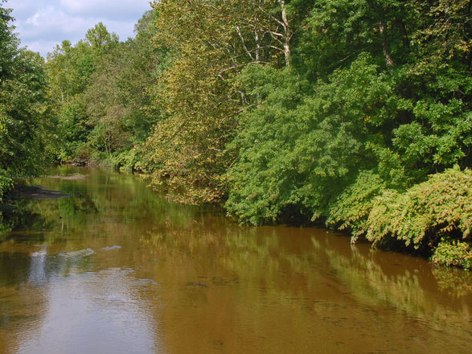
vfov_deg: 23.6
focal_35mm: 62
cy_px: 130
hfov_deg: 31.0
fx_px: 845
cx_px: 168
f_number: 5.6
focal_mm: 28
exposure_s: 1/250
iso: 100
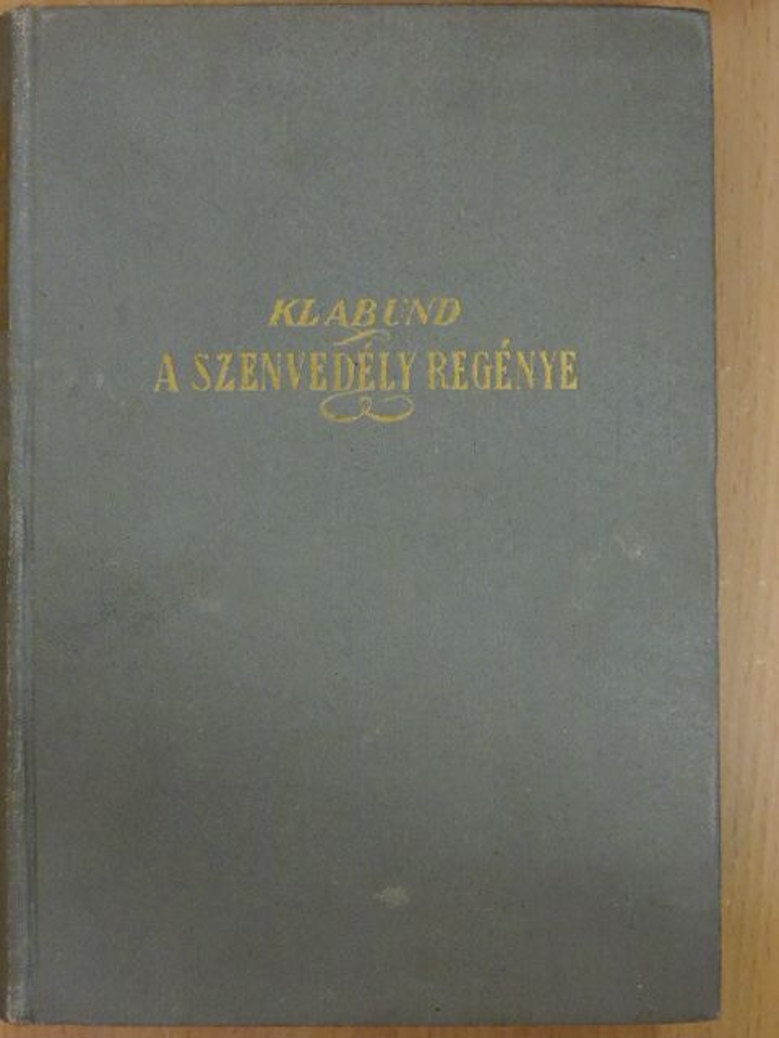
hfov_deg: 24.4
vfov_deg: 32.2
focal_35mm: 60
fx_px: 1800
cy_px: 519
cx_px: 390
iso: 1600
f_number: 4.2
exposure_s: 1/60
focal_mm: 10.7
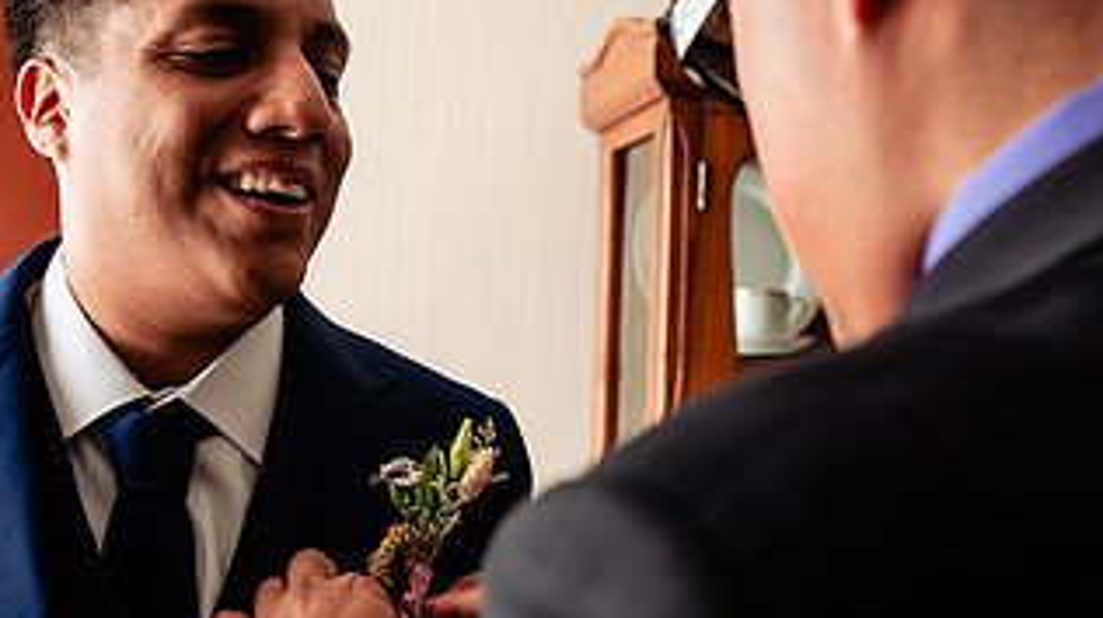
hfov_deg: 39.8
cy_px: 330
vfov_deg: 23.0
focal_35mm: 52
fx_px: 1519
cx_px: 471
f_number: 3.5
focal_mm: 27
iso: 400
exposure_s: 1/100
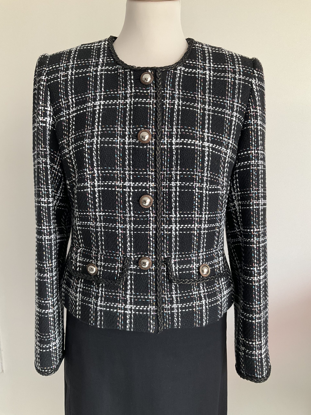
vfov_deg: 61.7
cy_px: 208
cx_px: 156
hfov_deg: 48.2
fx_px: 347
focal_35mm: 29
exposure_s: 1/60
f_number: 1.8
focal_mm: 3
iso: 160
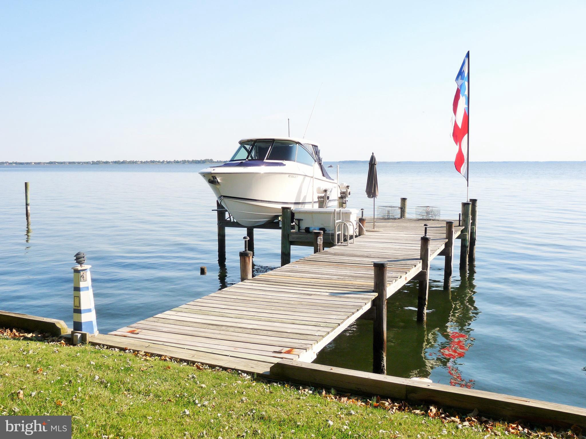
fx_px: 643
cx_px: 293
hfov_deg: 49.0
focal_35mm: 38
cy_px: 220
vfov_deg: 37.7
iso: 100
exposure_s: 1/1000
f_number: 3
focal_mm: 6.8
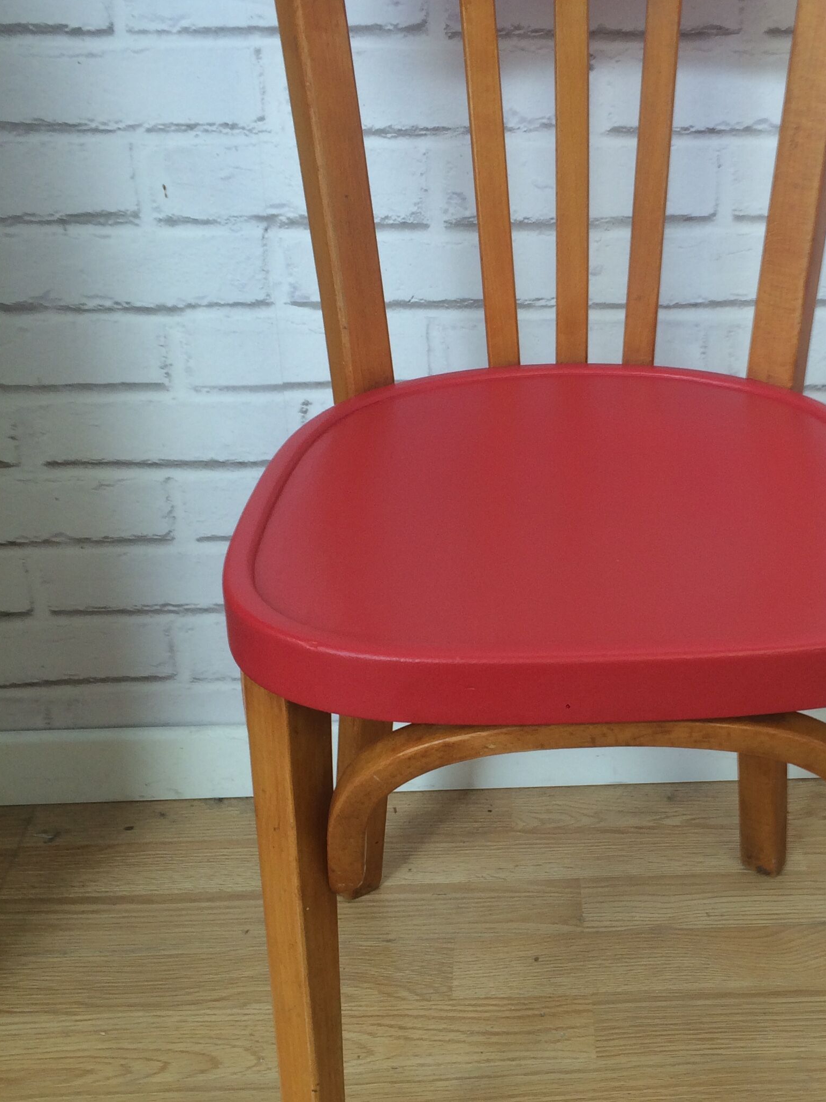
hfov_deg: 30.8
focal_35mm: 46
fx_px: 1464
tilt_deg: -33.0
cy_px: 605
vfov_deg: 41.2
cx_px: 652
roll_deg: +0.0
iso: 40
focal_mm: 4.15
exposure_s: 1/50
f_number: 2.2
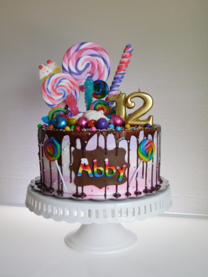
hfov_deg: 32.2
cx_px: 104
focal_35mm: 45
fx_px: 361
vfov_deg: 42.1
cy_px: 138
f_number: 3.7
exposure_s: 1/30
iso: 220
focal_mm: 8
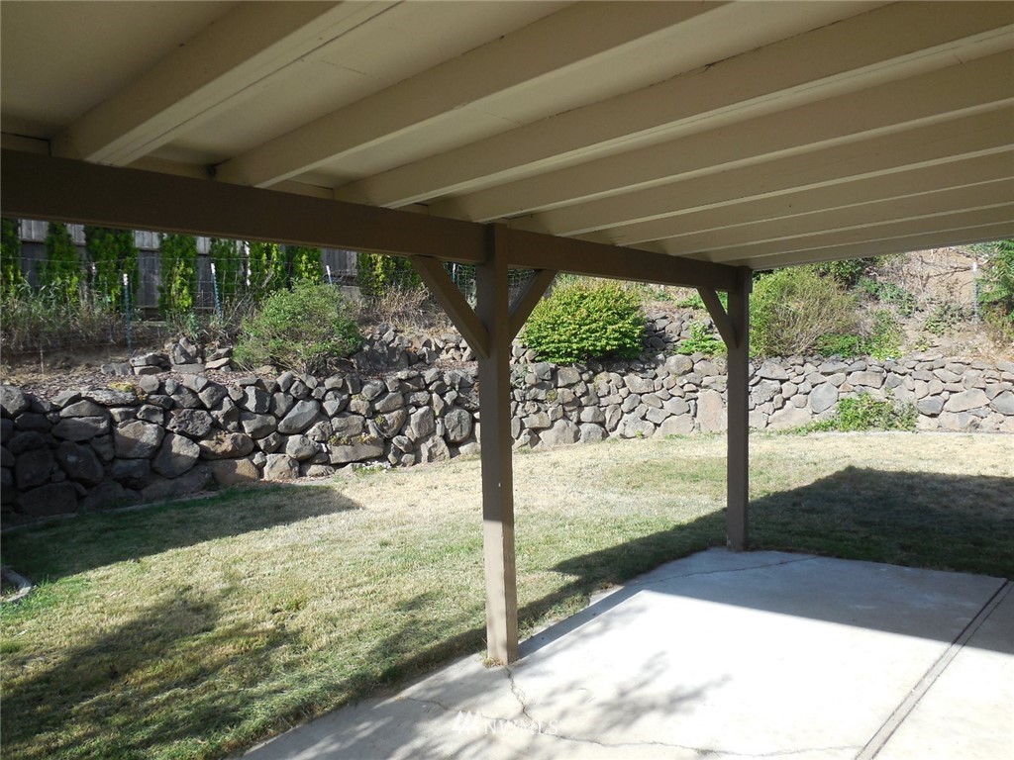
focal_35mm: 25
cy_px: 380
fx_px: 732
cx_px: 507
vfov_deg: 54.9
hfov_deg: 69.4
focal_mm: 4.5
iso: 125
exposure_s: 1/640
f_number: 3.1
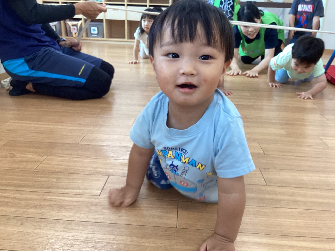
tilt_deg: -21.3
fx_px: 300
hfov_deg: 58.4
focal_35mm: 31
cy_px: 126
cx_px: 168
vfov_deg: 45.4
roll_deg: -1.4
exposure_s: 1/50
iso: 80
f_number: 2.4
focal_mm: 3.3
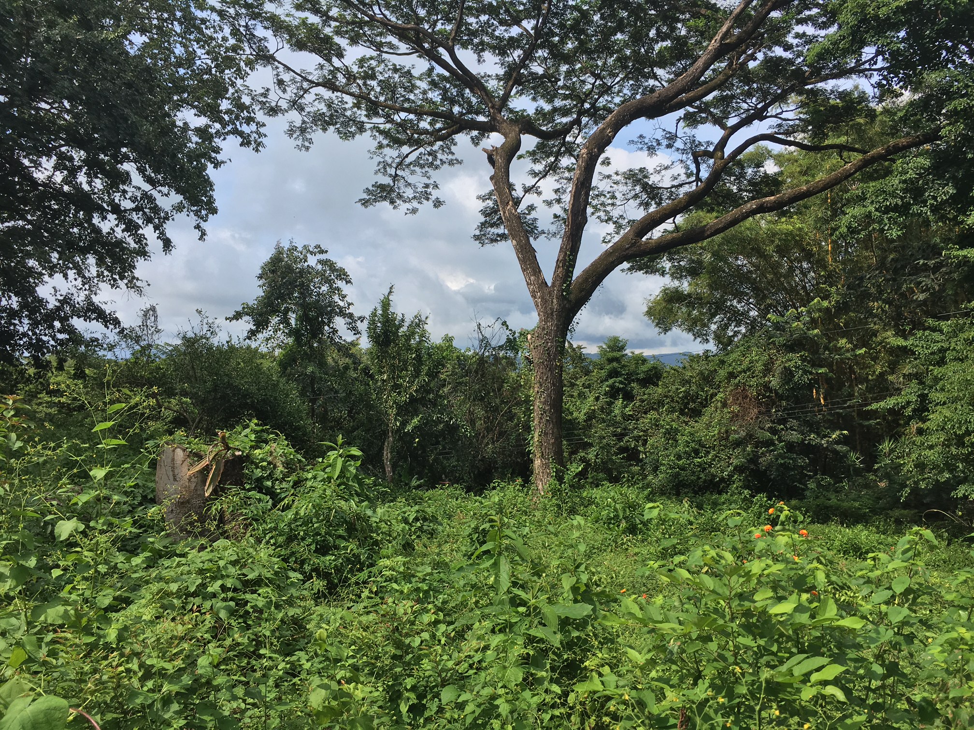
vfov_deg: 48.2
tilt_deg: +2.9
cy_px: 365
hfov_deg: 61.7
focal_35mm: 29
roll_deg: -0.5
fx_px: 816
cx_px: 487
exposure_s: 1/1672
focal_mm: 4.15
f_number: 2.2
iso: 25
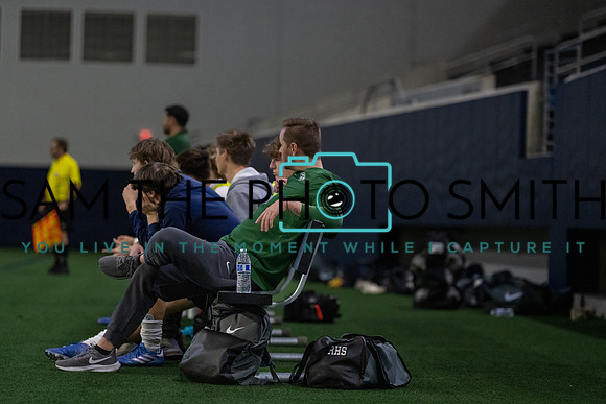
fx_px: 2686
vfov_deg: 8.6
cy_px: 202
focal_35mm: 160
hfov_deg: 12.9
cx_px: 303
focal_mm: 147
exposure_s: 1/1250
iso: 5000
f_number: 2.8
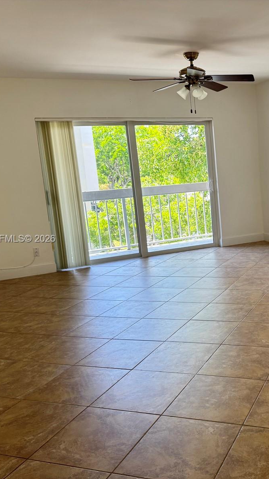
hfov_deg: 31.8
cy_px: 239
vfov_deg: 56.6
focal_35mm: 35
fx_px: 444
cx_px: 251
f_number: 1.78
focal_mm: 6.76
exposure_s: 1/120
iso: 125
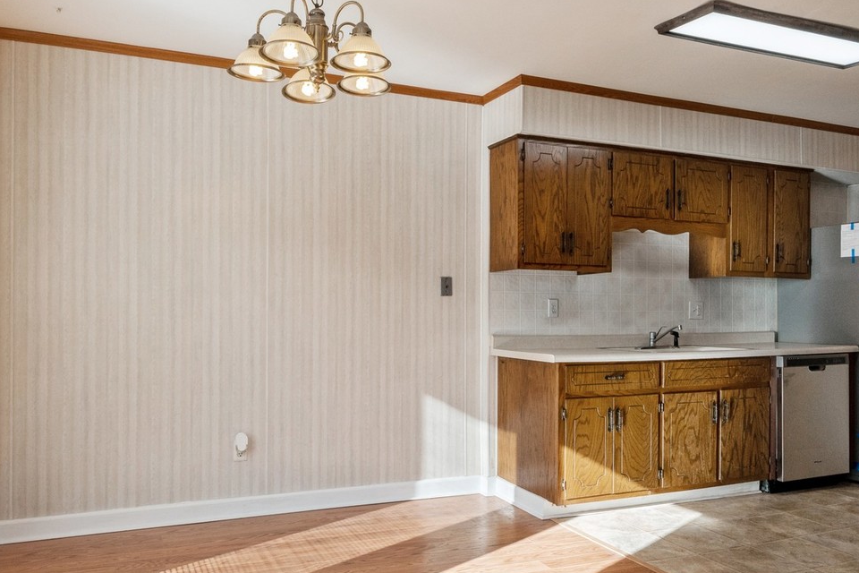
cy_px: 314
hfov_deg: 67.3
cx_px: 394
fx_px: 644
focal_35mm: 27
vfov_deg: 47.9
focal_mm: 11
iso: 400
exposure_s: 1/100
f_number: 9
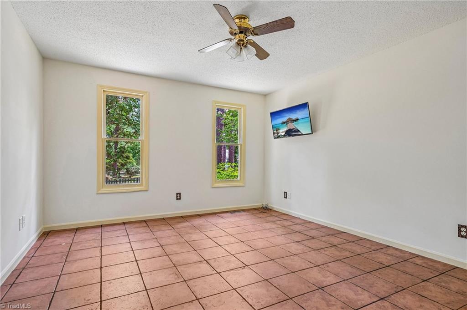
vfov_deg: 68.8
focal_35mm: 18
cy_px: 155
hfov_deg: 91.7
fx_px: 227
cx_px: 234
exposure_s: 1/8
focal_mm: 17.5
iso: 400
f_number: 8
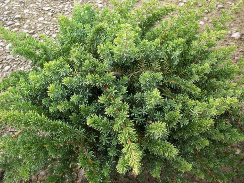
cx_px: 124
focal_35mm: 37
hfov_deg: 50.1
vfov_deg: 38.6
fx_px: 261
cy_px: 93
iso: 160
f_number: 3.1
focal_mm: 6.3
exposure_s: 1/500
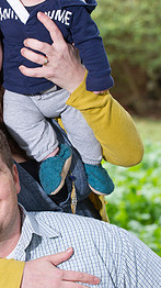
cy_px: 141
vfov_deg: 13.3
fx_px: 1232
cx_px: 10
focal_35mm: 162
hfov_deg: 7.5
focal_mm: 90
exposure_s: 1/125
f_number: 5
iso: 800
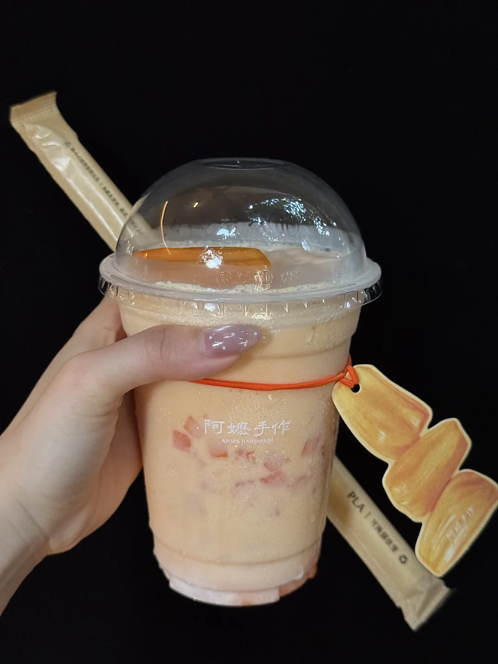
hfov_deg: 30.3
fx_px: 921
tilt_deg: -16.1
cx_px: 249
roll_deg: +0.0
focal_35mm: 48
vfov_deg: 39.7
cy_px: 332
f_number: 1.78
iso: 200
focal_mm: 6.76
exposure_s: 1/59
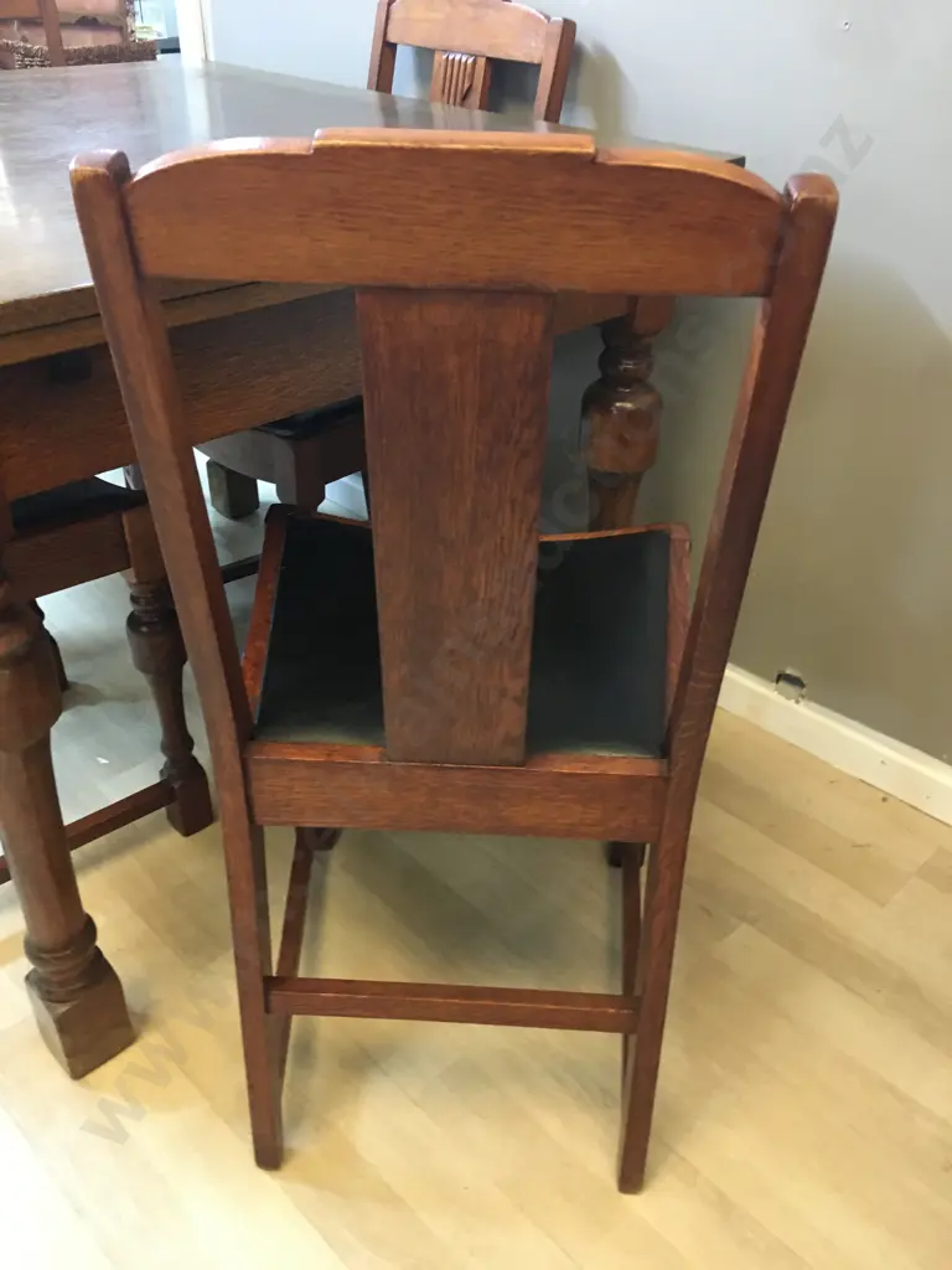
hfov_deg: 48.2
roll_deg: -2.5
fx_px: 1063
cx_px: 476
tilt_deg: -31.1
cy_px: 635
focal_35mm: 29
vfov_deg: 61.7
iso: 250
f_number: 2.2
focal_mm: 4.15
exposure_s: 1/17
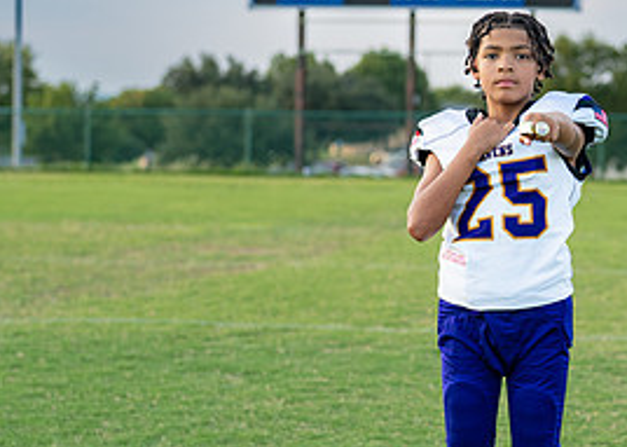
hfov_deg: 16.0
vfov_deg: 11.6
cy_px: 231
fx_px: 2206
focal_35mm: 124
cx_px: 534
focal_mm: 50
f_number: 2
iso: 100
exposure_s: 1/500
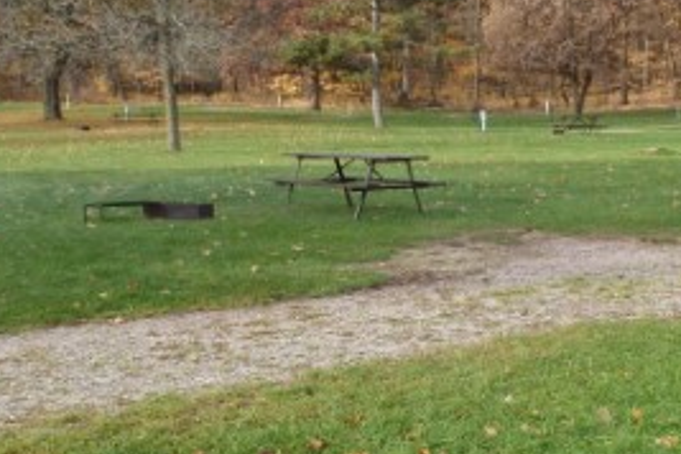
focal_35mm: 56
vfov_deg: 24.1
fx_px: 1059
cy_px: 287
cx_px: 414
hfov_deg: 35.5
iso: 125
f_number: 3.9
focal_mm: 5
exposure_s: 1/200
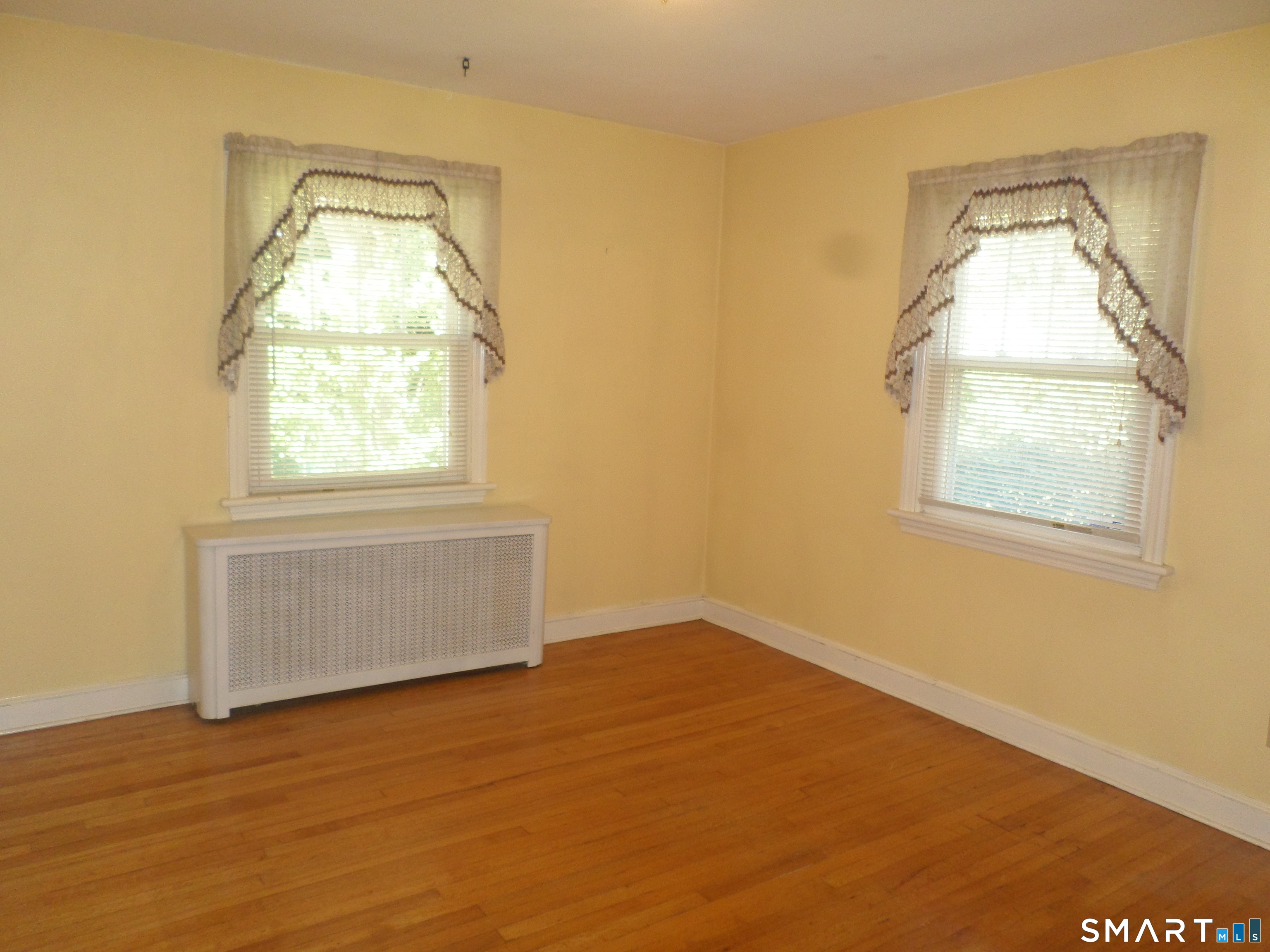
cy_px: 476
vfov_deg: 54.9
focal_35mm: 25
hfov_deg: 69.4
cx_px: 635
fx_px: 917
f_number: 2.5
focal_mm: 4.5
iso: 120
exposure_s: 1/30
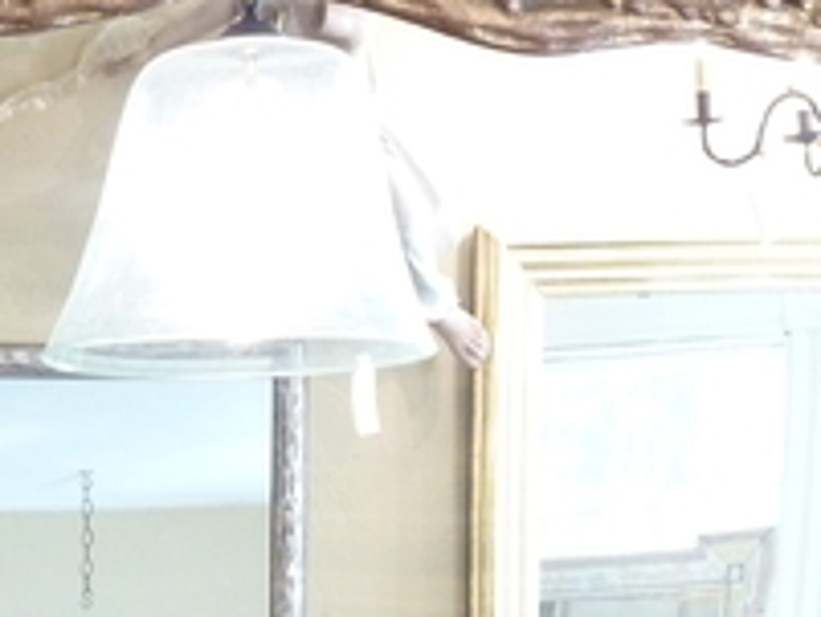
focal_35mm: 188
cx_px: 319
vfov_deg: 7.9
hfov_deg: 10.5
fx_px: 4462
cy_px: 609
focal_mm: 10.3
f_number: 4
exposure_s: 1/10
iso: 400
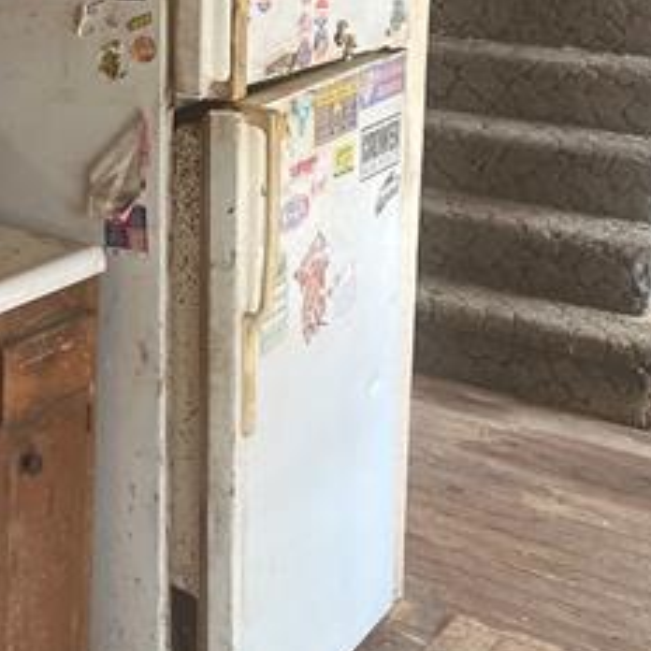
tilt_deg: -8.5
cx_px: -93
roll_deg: +0.7
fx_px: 1617
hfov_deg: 21.4
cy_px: 62
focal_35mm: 76
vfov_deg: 22.2
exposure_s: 1/105
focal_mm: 5.1
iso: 125
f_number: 1.6
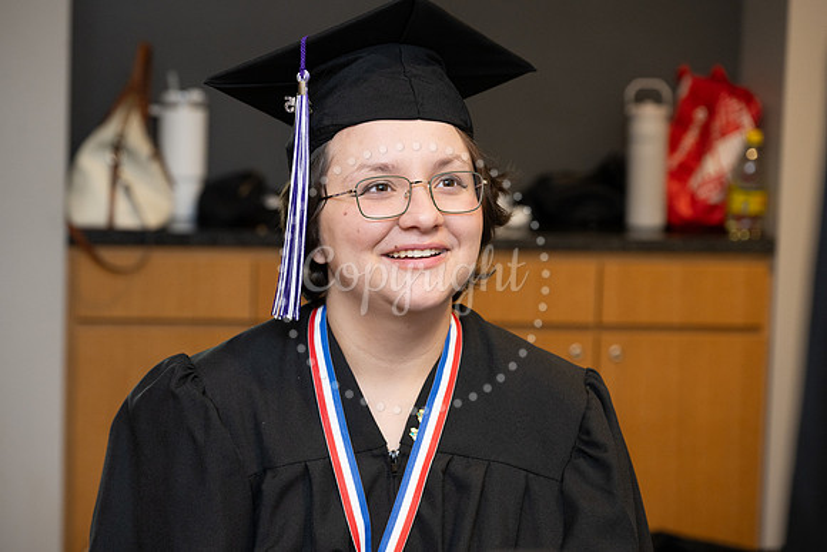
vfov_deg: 13.6
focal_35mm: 101
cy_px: 276
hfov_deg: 20.2
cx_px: 414
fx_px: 2321
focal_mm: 101
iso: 1000
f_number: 5
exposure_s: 1/125
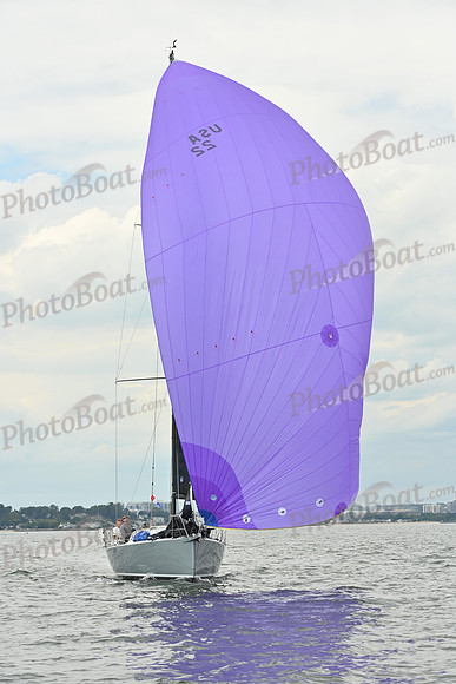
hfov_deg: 14.0
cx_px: 228
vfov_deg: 20.8
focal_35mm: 98
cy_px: 342
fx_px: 1861
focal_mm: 98
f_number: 7.1
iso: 320
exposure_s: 1/1250
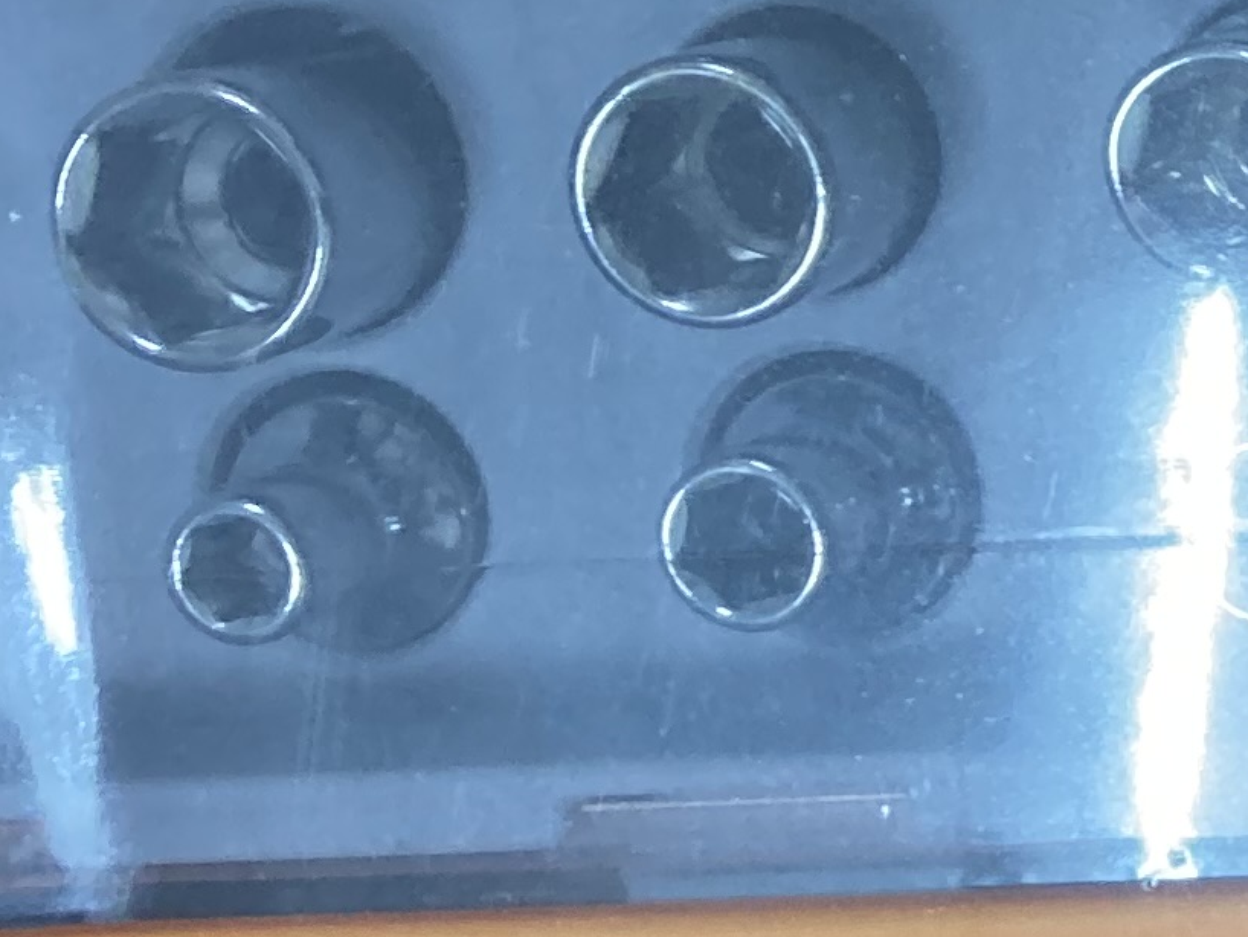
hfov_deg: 12.2
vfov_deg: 10.7
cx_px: 2705
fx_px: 4977
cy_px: 368
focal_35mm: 138
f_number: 1.8
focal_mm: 3.99
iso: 200
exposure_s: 1/60
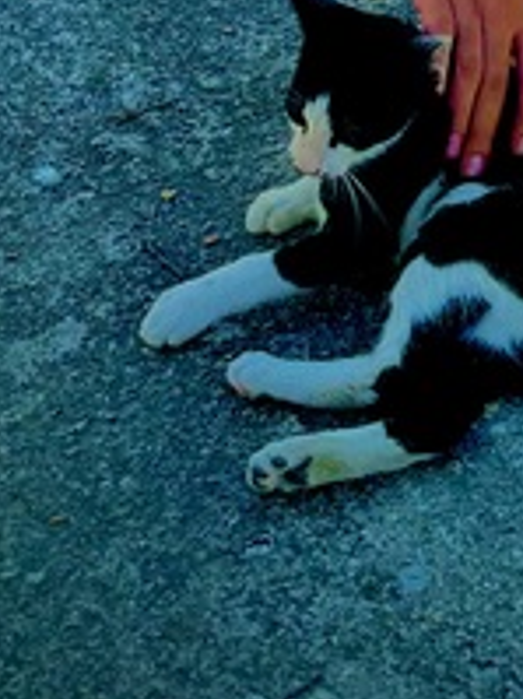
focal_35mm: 111
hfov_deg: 12.1
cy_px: -509
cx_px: 979
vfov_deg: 15.5
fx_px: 2238
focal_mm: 6.86
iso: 80
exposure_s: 1/857
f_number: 1.78
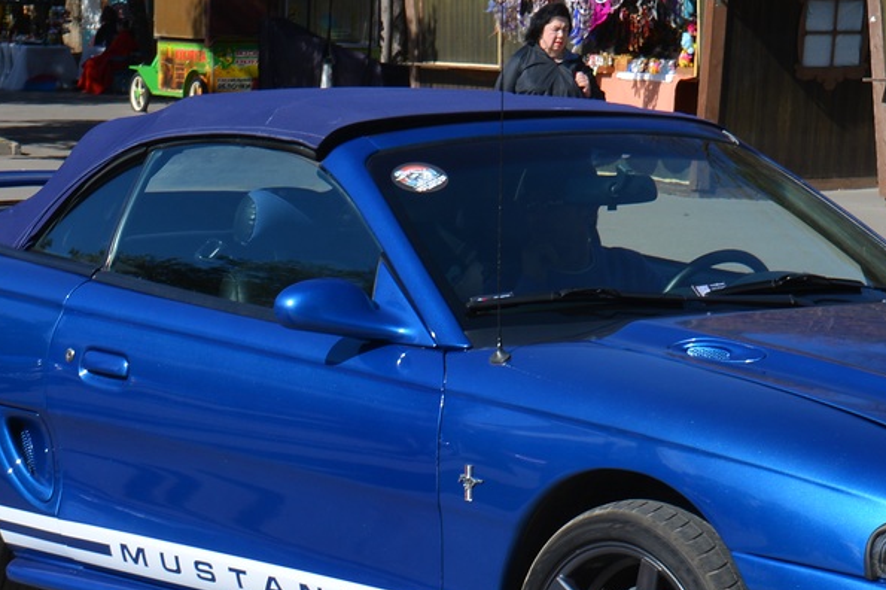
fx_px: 2976
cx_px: 715
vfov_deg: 11.3
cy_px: 207
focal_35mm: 121
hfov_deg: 16.8
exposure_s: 1/250
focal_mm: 32
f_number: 8
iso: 110
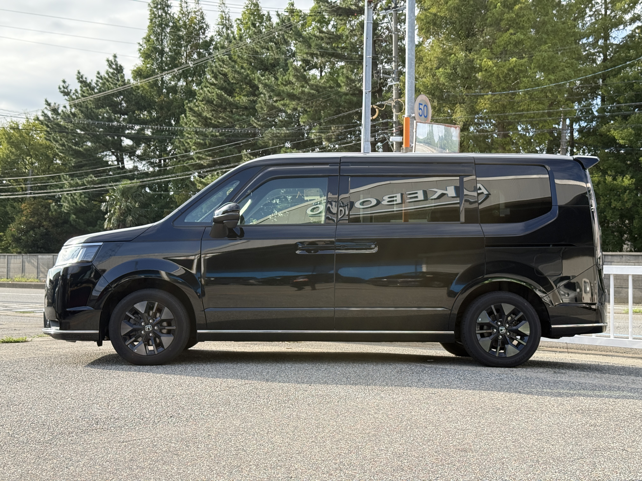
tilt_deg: +1.6
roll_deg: -0.1
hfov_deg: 39.7
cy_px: 240
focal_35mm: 48
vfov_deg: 30.3
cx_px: 321
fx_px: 890
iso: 64
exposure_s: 1/1041
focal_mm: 6.76
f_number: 1.78
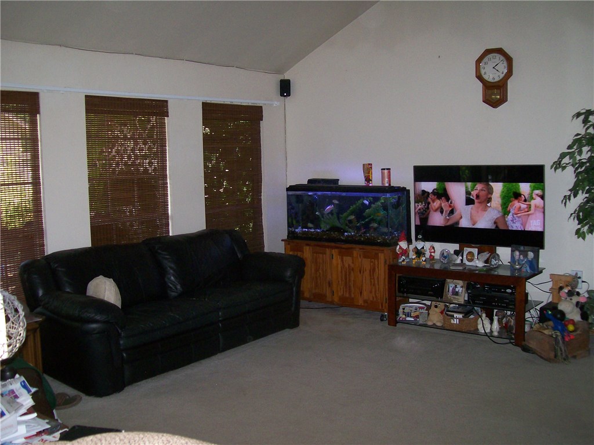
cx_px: 297
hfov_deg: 51.4
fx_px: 618
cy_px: 222
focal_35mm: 36
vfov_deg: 39.7
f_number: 2.7
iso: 140
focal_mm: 6
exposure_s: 1/64
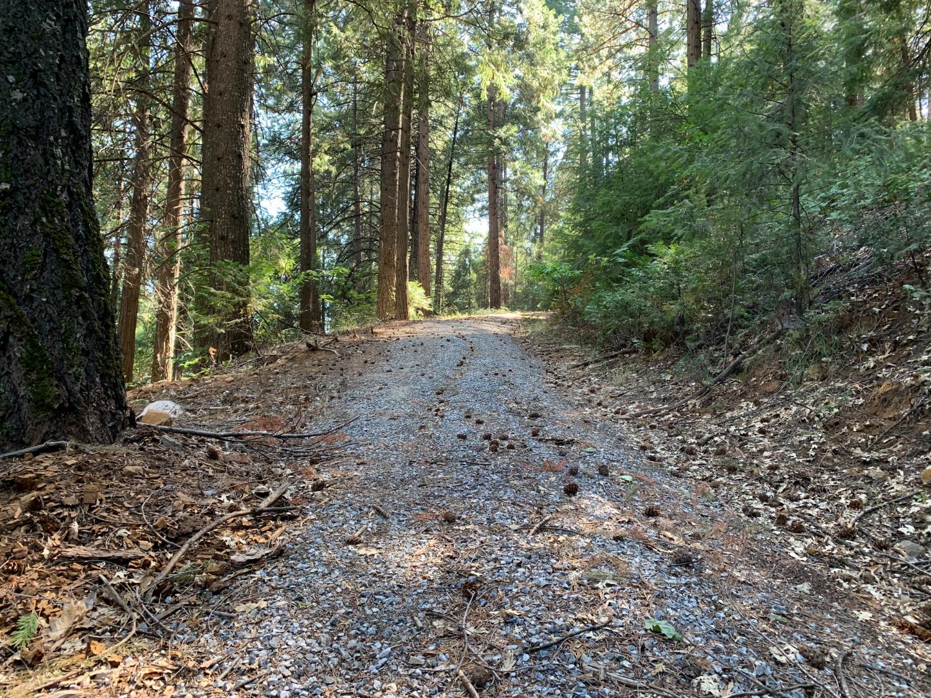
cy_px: 349
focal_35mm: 26
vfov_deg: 53.1
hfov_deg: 67.3
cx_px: 466
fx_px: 699
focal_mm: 4.25
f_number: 1.8
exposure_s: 1/92
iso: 100
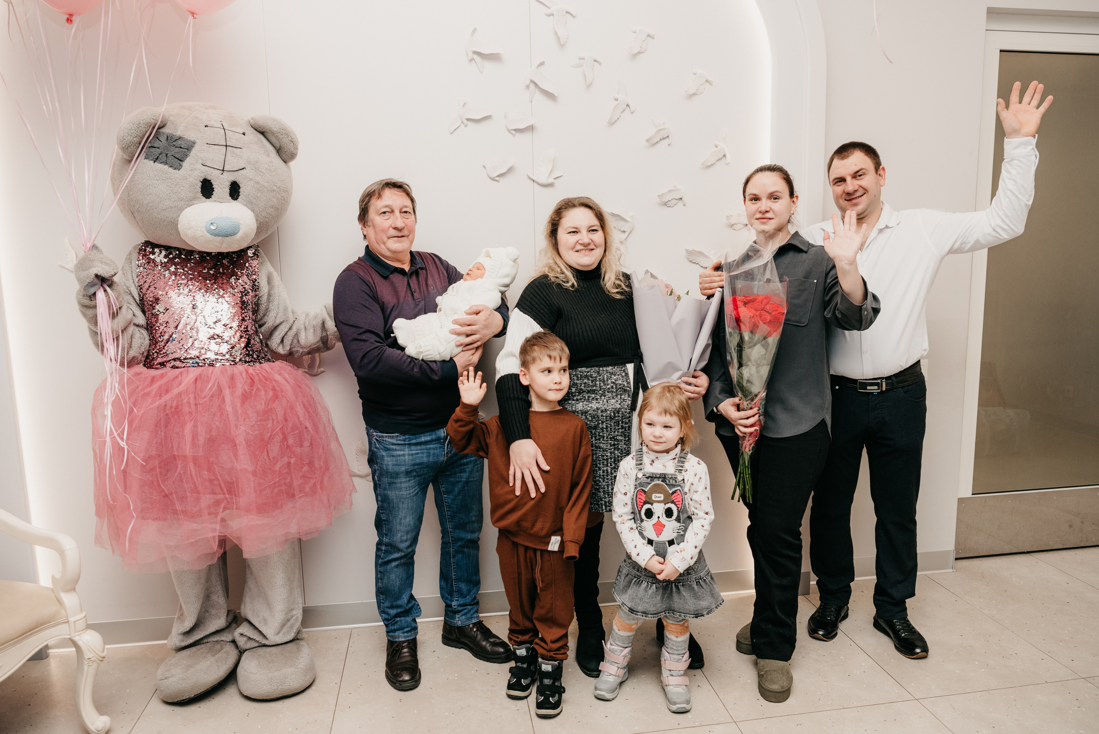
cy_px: 382
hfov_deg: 71.0
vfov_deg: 50.9
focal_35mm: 25
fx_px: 771
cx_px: 556
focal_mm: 24
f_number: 4
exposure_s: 1/160
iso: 320
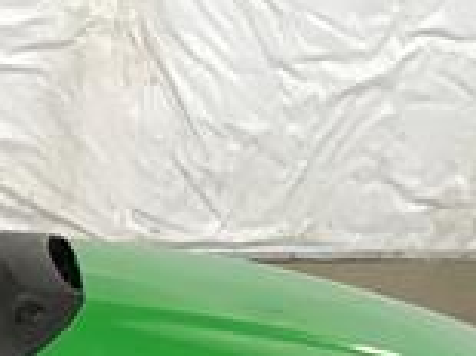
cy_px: 675
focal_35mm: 128
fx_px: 1759
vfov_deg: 10.7
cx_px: -111
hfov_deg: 14.8
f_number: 2.4
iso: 100
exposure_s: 1/30
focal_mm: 3.3
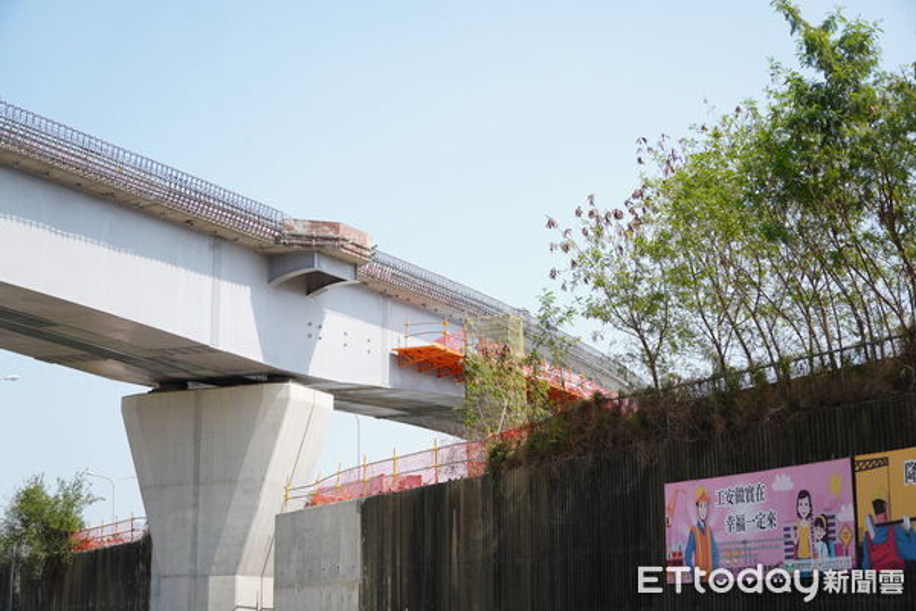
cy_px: 306
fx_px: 1488
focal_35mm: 58
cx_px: 458
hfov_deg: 34.2
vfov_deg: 23.2
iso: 100
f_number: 2.8
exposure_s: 1/1250
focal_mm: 39
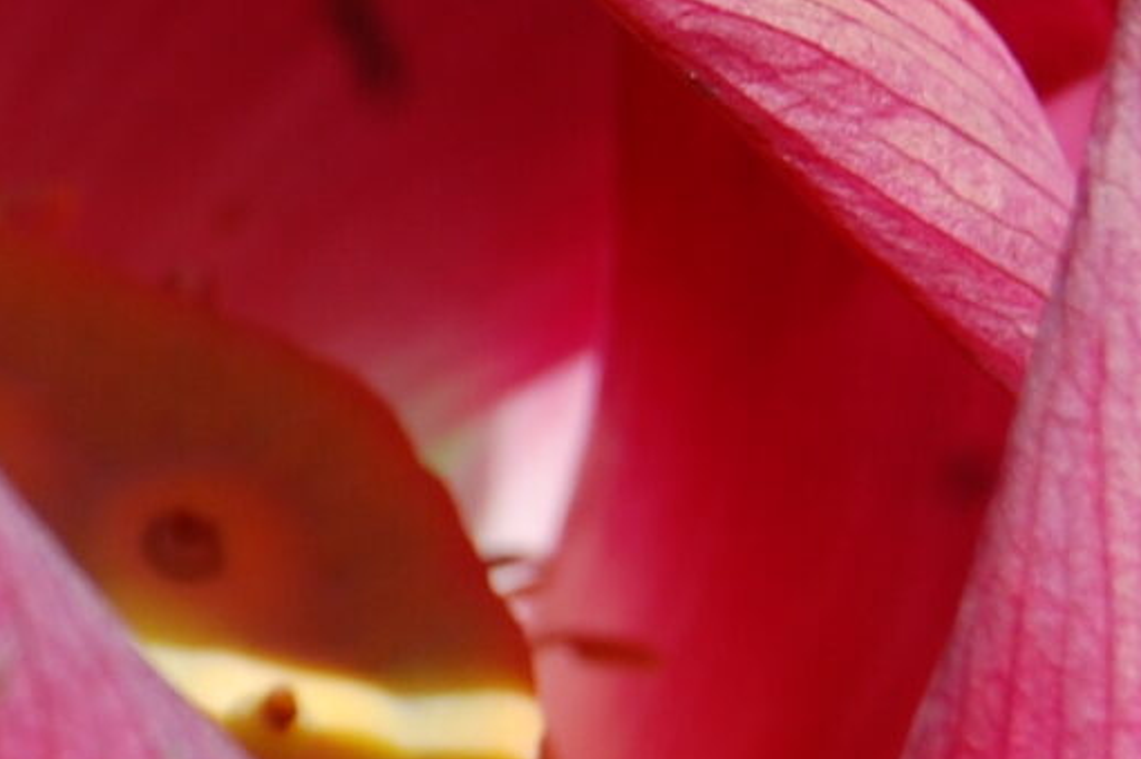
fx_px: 13125
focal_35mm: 415
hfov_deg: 4.9
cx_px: -828
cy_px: 363
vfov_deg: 3.3
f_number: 10
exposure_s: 1/400
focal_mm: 55
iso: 200
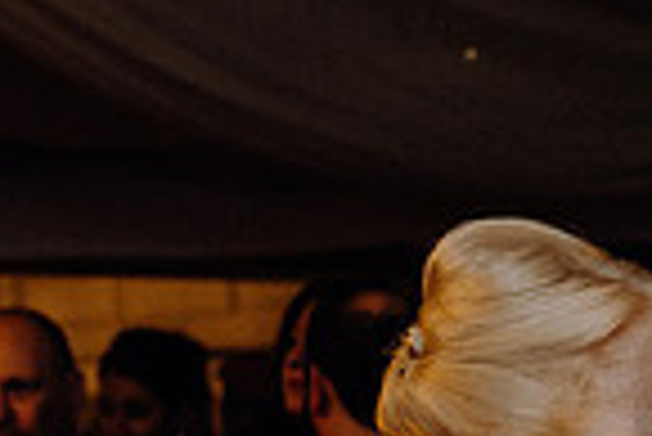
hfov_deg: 13.8
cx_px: 809
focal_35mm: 144
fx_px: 2611
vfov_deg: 9.1
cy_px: 820
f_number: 3.5
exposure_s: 1/160
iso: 2500
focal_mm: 36
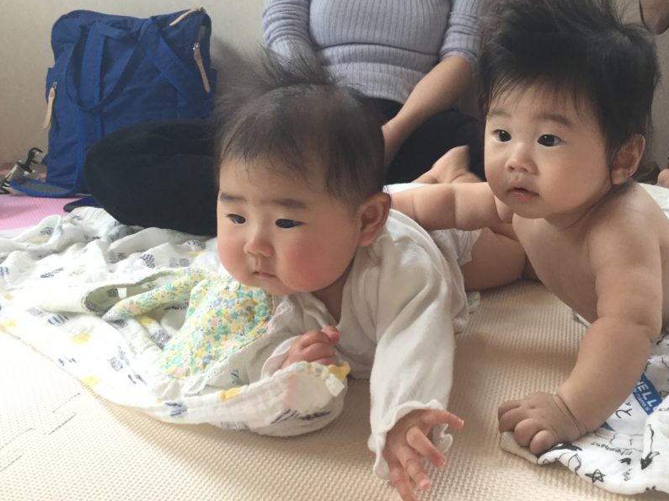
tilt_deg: -11.3
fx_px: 773
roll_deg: +1.5
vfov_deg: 35.7
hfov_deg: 46.3
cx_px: 431
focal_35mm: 40
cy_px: 179
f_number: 2.4
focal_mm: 3.3
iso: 32
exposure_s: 1/30
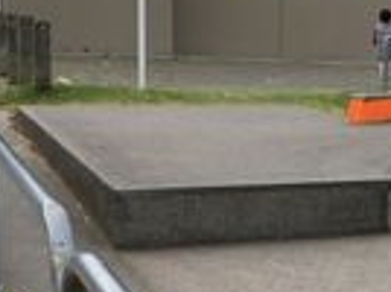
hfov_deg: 18.3
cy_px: 204
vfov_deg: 14.2
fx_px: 1173
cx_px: 411
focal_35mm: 104
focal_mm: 4.15
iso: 25
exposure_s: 1/884
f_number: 2.2
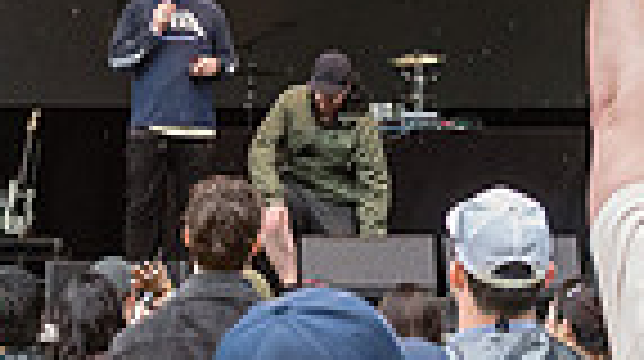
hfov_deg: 17.4
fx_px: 2081
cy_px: -20
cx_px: 126
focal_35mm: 122
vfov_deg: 9.8
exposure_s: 1/800
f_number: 4.5
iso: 2000
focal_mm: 27
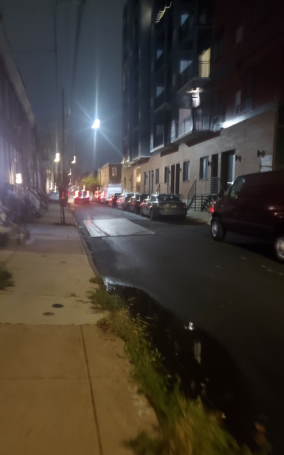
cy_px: 229
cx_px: 117
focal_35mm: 28
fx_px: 347
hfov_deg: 44.4
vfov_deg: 66.5
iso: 640
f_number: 1.5
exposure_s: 1/10
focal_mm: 4.3
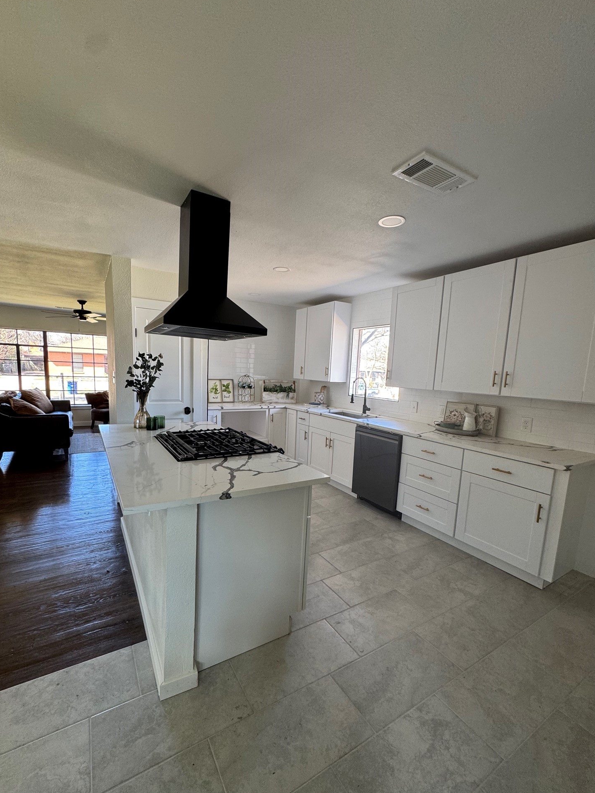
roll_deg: -2.3
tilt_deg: -6.3
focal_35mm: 15
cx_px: 281
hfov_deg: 81.7
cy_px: 420
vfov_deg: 98.1
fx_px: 344
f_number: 2.2
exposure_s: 1/99
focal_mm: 2.22
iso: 125
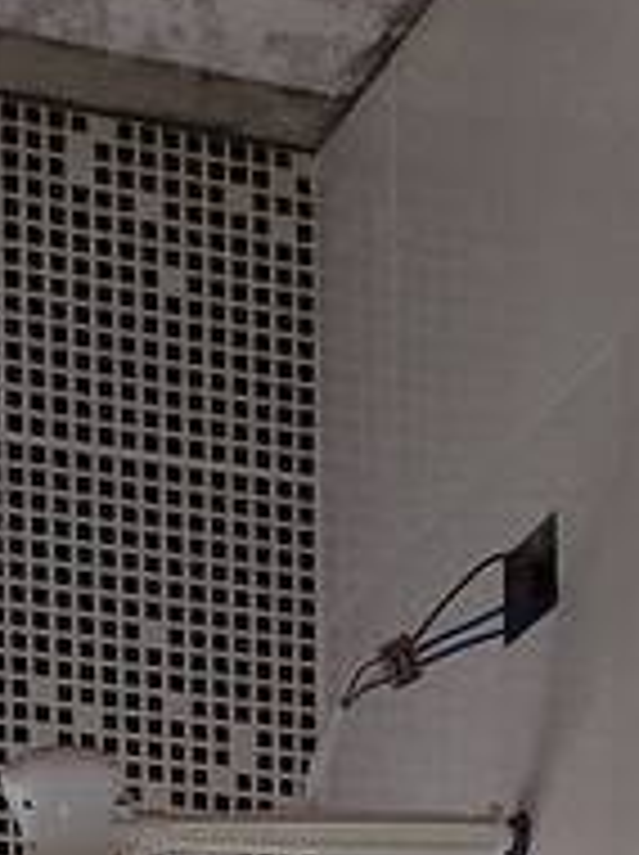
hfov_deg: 10.4
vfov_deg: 11.1
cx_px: 342
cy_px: 2223
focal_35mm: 142
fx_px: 3503
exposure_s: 1/30
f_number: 1.89
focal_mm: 5.43
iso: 423
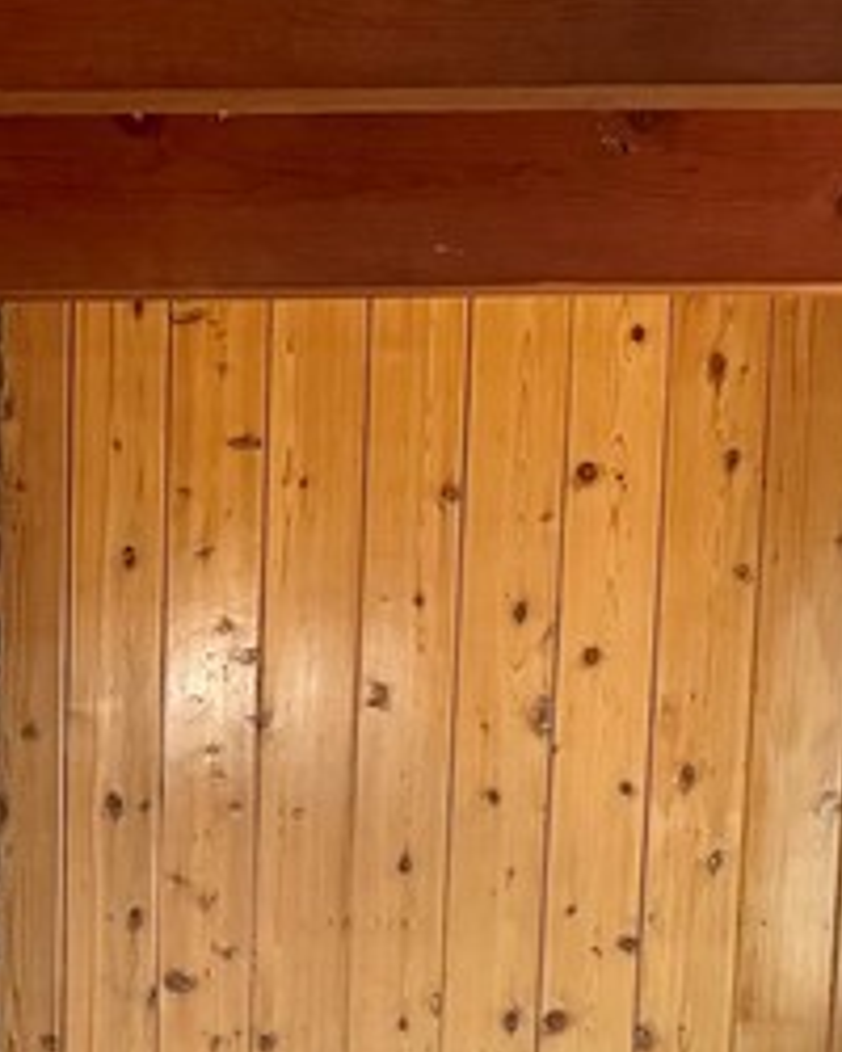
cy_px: 1300
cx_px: -109
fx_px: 2990
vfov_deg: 18.8
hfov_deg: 15.6
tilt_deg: -9.2
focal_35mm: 96
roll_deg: +0.2
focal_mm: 6.76
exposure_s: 1/60
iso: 400
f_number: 1.78
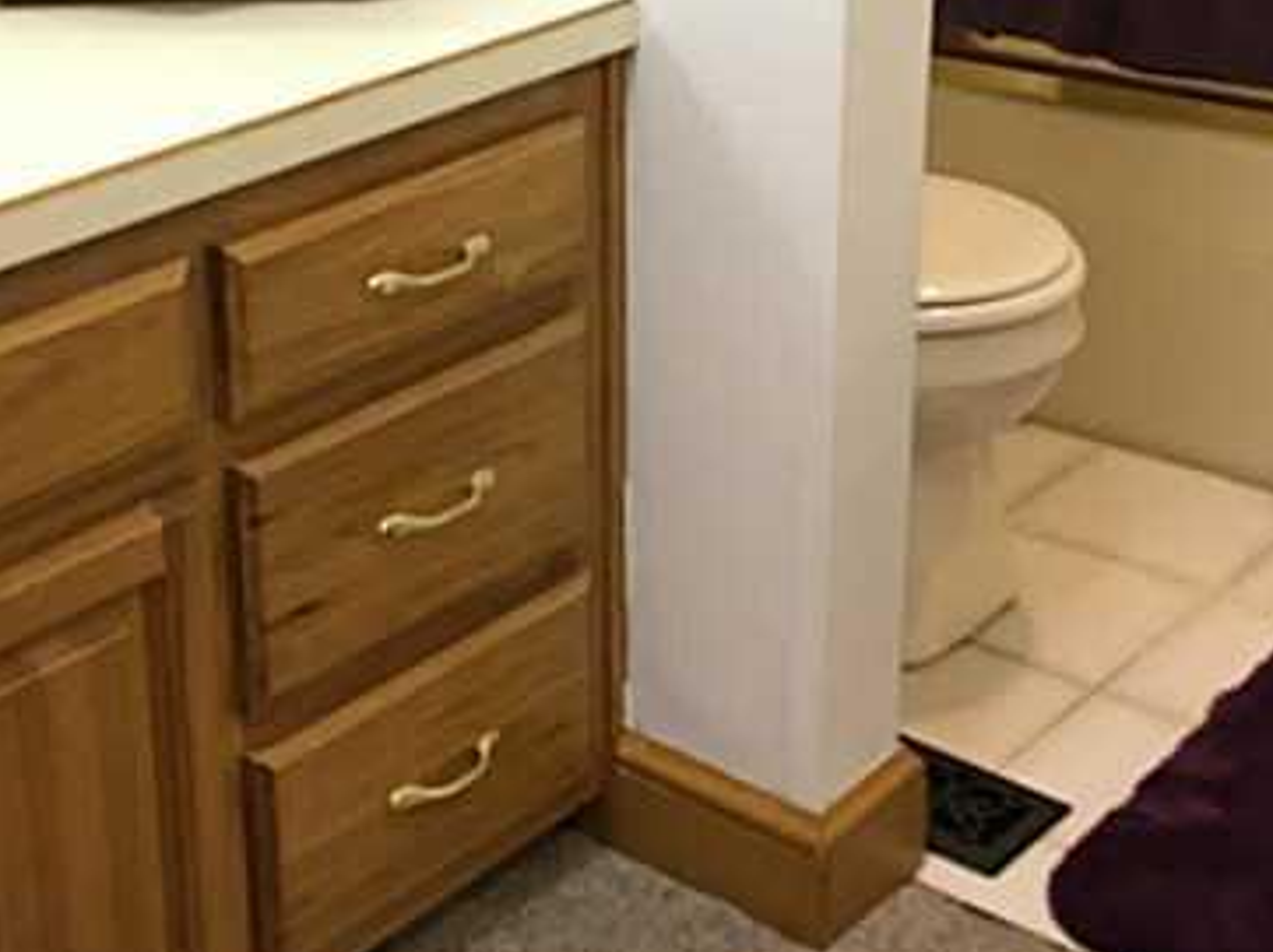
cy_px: 202
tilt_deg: -19.5
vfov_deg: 22.6
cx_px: 329
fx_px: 2352
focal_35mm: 64
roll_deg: +2.1
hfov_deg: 29.8
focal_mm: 4.15
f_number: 2.2
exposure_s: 1/10
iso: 80
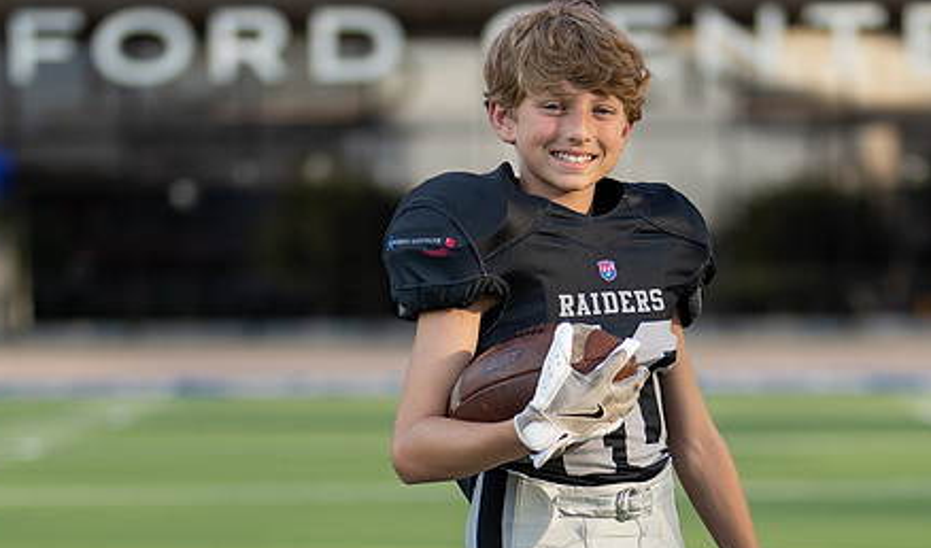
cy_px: 618
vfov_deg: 7.8
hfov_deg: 13.3
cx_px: 583
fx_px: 3995
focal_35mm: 160
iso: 100
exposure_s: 1/2500
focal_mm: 50
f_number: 1.2
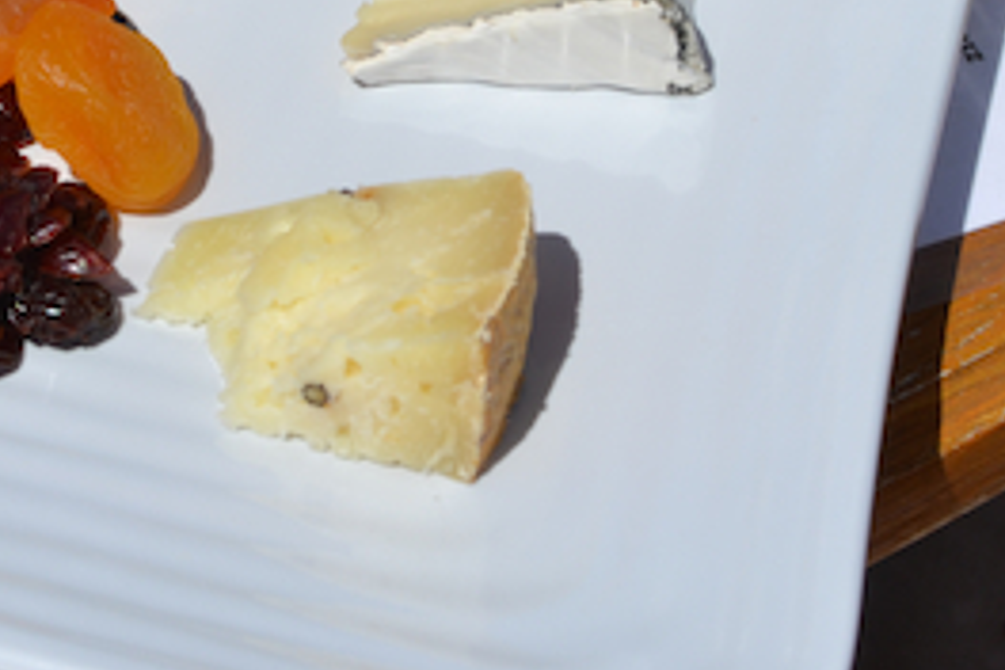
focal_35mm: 119
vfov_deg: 11.4
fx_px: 3326
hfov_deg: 16.8
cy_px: -49
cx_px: 4
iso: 100
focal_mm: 35
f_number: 9
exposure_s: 1/500
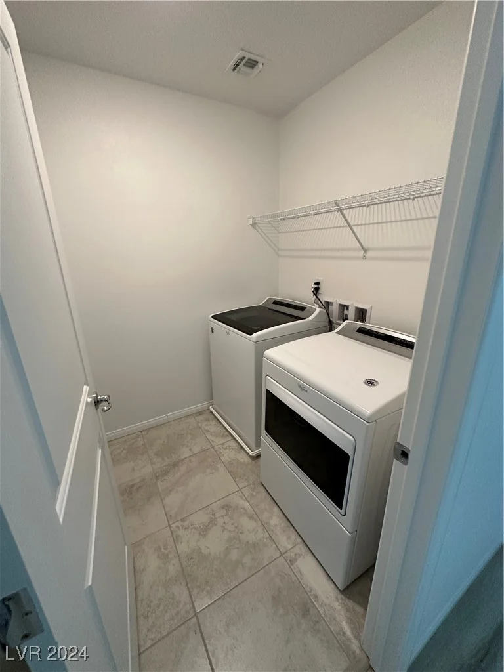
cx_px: 252
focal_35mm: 14
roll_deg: -0.1
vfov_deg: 102.1
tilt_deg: -19.5
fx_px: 272
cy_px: 336
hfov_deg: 85.7
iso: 250
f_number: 2.2
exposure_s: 1/120
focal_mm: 2.22
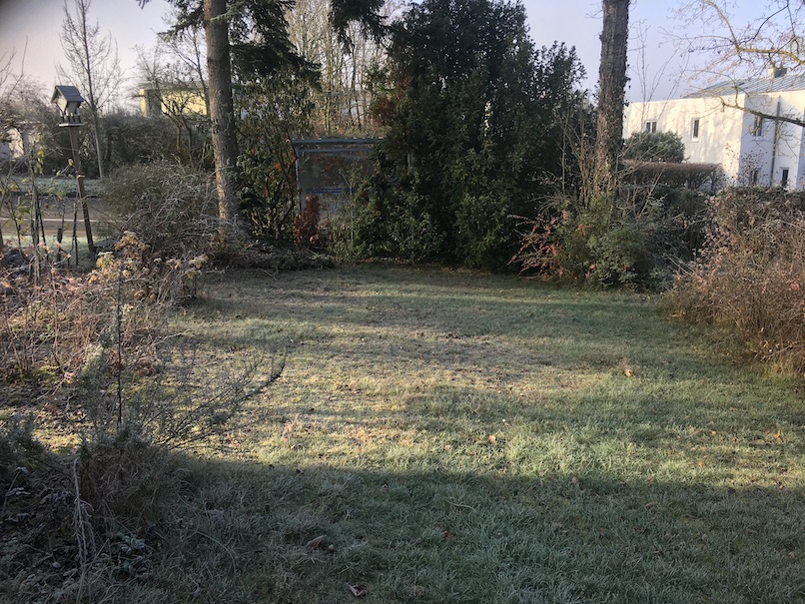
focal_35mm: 29
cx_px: 402
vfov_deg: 48.3
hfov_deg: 61.6
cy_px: 302
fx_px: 675
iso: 25
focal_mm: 4.15
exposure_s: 1/377
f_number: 2.2
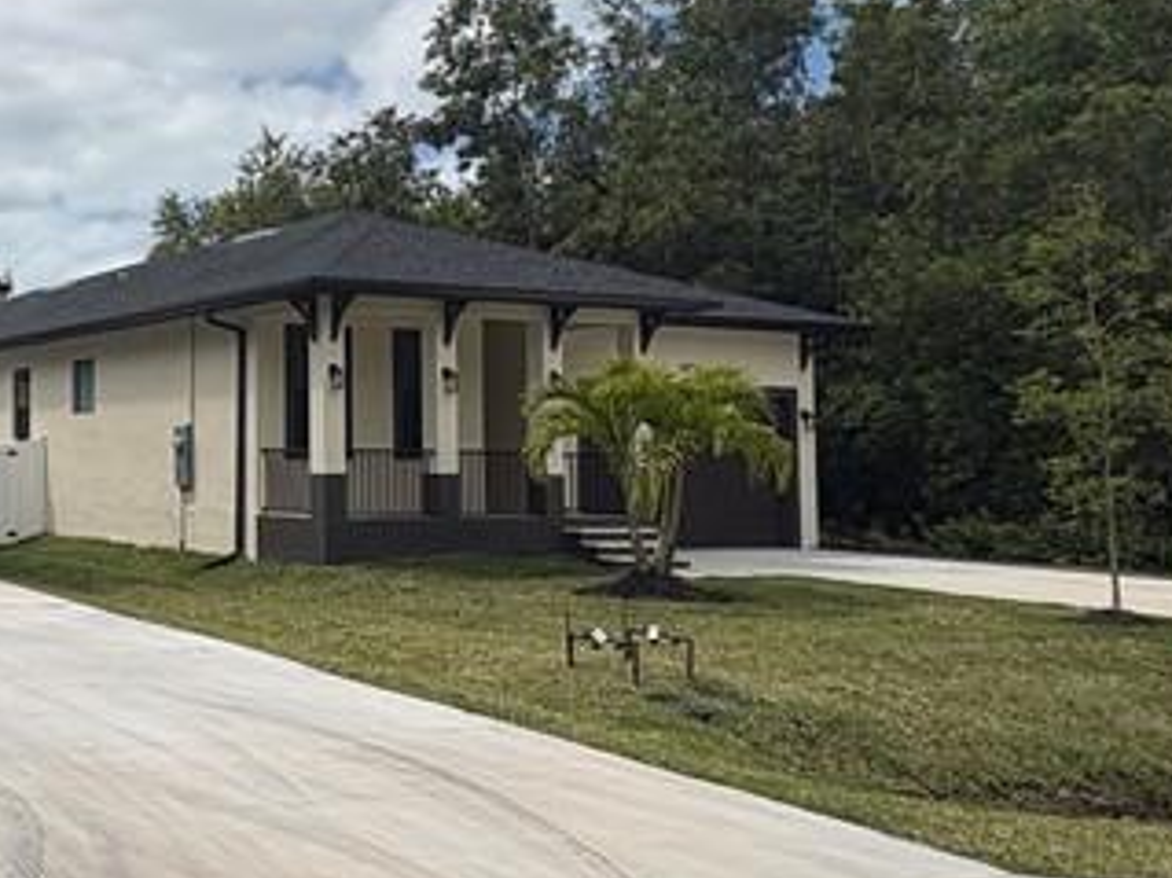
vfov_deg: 32.1
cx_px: -70
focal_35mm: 45
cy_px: 360
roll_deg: -0.3
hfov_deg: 36.6
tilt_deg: +4.0
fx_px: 1523
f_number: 2.2
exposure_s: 1/3717
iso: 50
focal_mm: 2.22
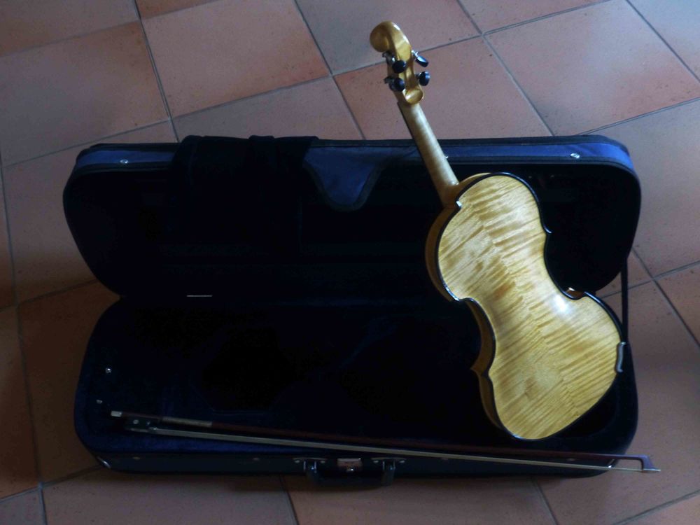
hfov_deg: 46.8
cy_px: 262
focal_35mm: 40
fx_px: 809
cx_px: 350
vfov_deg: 36.0
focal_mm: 7
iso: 400
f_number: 2.8
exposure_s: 1/4
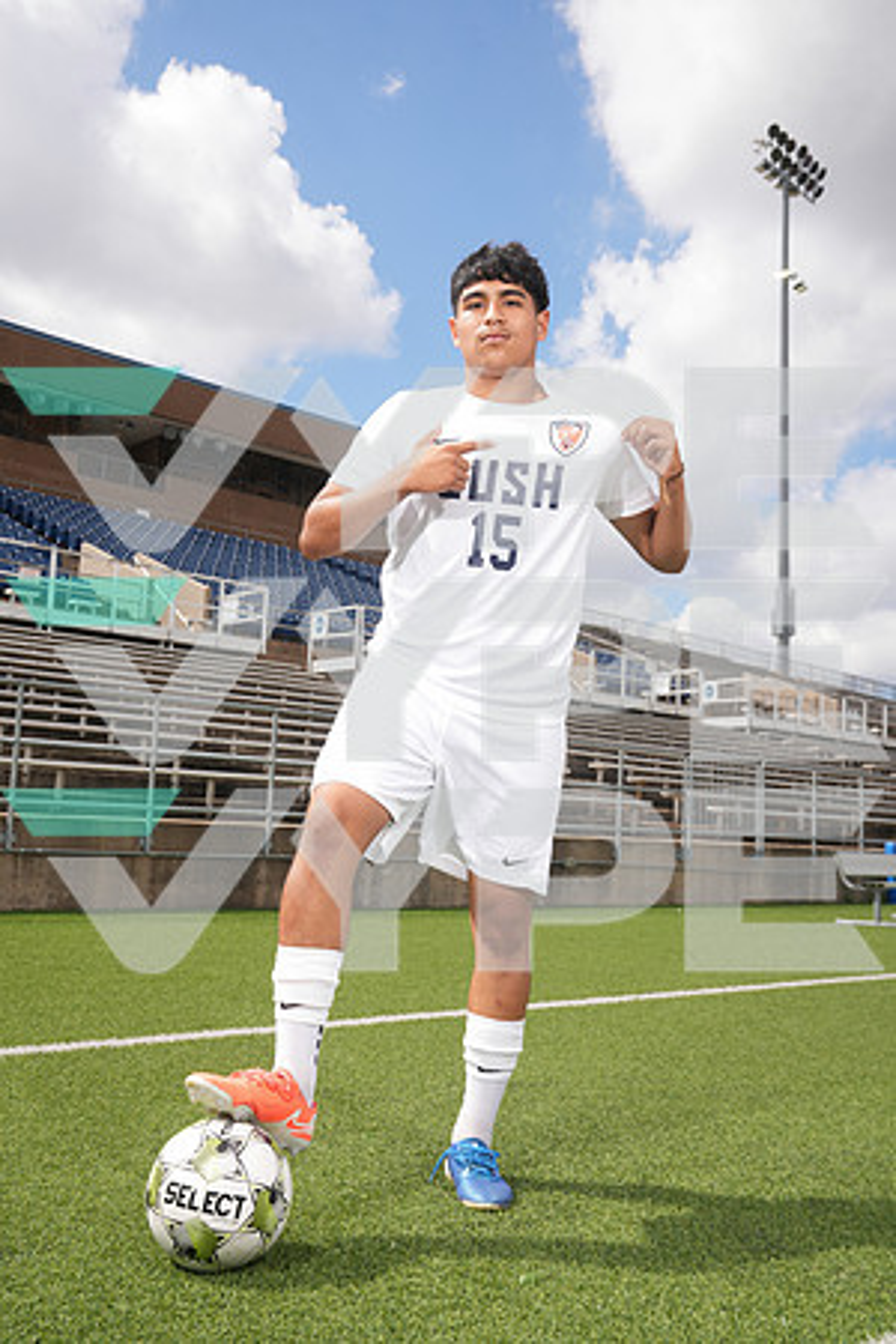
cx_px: 448
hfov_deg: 38.9
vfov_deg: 55.8
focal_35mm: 34
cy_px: 672
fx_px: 1269
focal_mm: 34
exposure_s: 1/200
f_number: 8
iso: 100
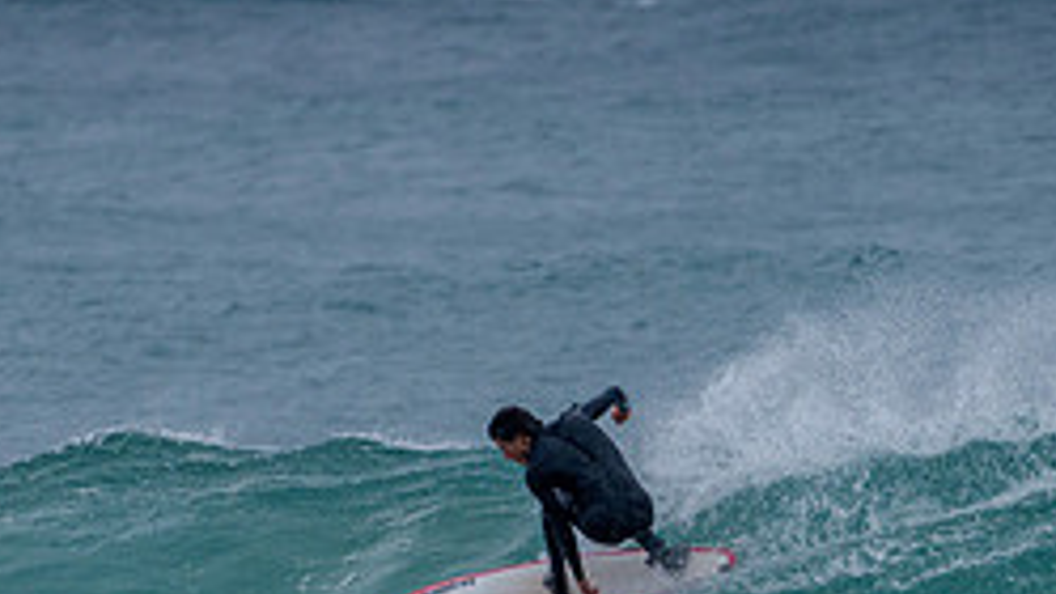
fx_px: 41773
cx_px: 483
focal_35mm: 1492
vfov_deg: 0.8
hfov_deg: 1.4
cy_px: 698
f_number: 5.6
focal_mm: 500
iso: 500
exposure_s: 1/2000
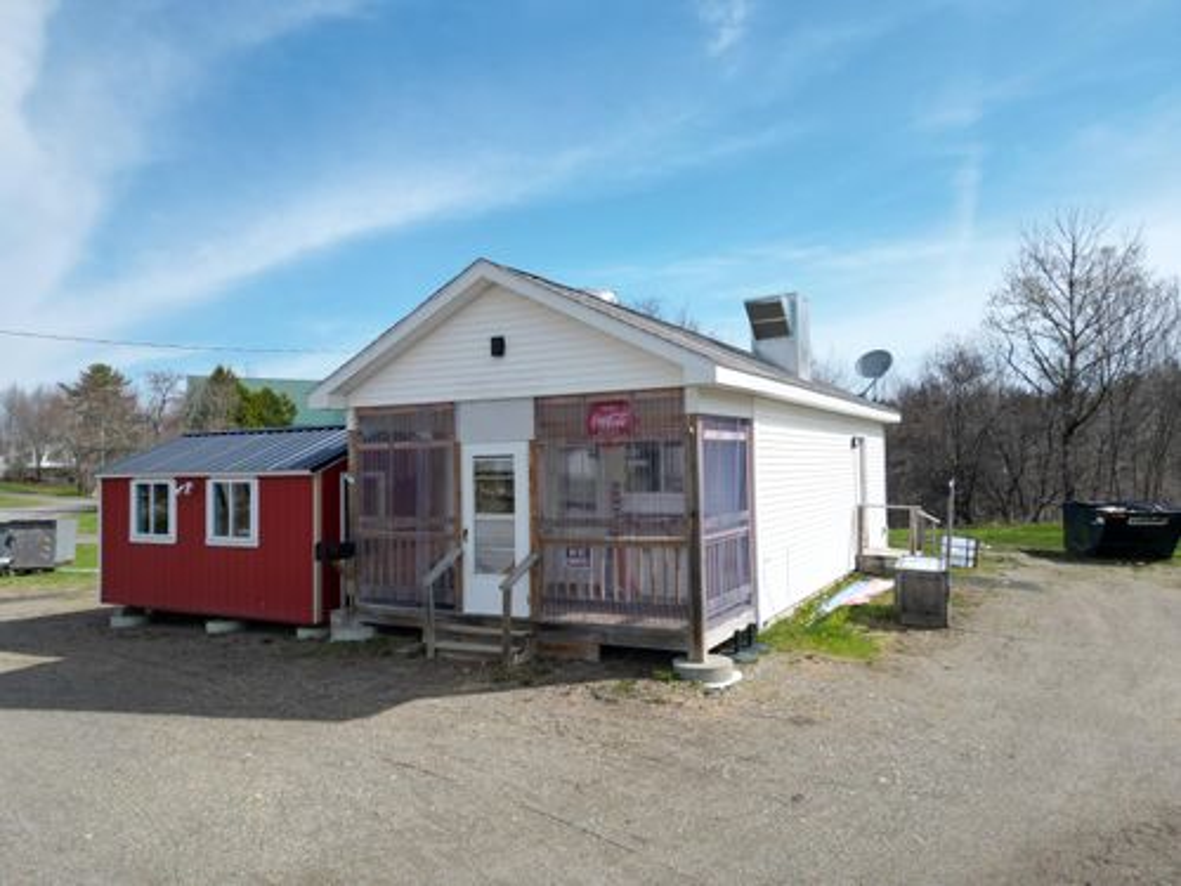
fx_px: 819
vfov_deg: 56.8
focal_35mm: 24
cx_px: 590
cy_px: 443
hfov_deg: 71.6
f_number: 1.7
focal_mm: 6.72
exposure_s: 1/3200
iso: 130
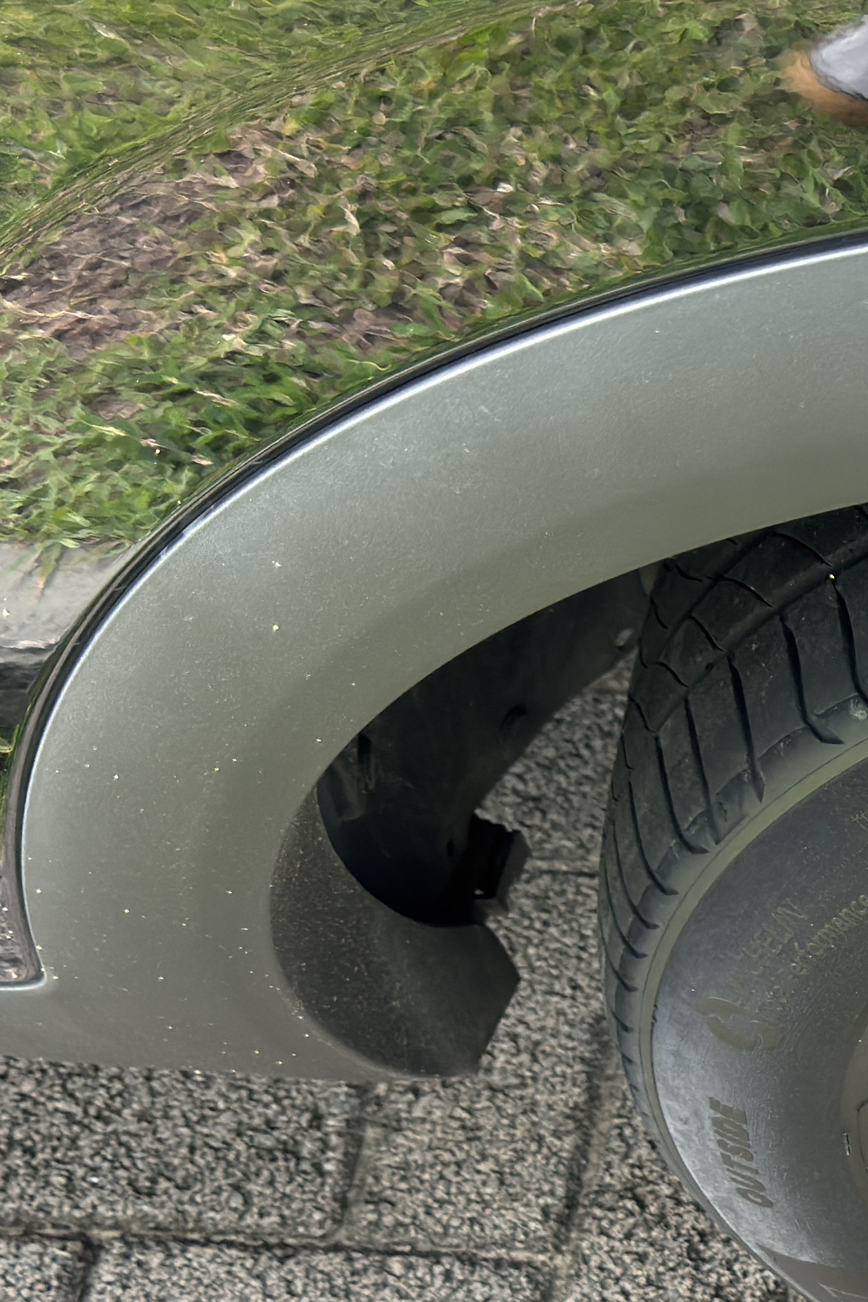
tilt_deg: -63.8
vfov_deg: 22.6
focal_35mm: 89
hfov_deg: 13.7
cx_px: 1567
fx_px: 3218
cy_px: 1022
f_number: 1.78
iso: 80
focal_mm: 6.76
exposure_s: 1/175
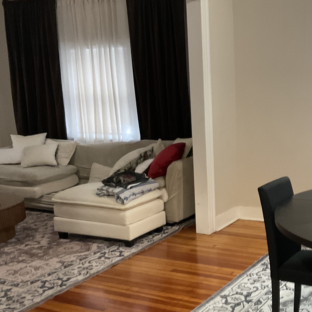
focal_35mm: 52
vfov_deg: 32.7
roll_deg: +0.8
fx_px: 530
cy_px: 177
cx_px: 265
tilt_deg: -9.0
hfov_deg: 31.6
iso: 250
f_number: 1.8
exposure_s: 1/40
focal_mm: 3
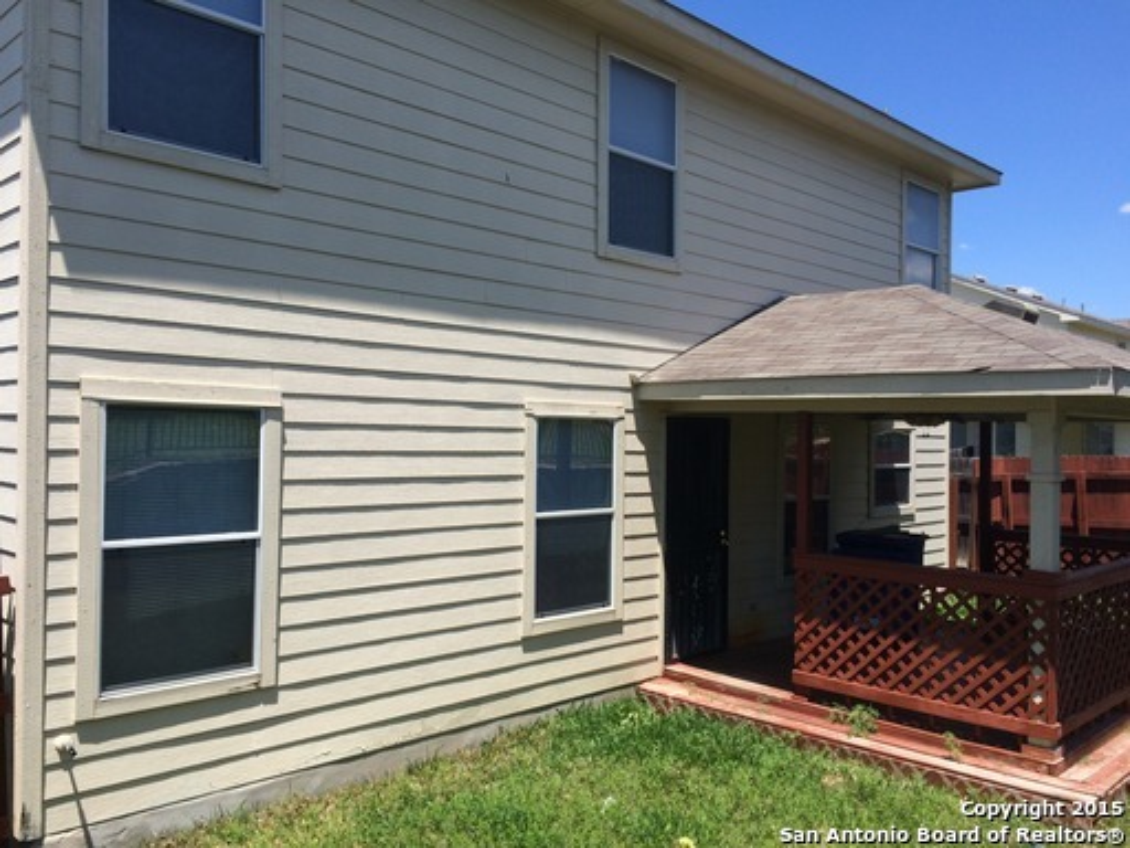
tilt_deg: +2.3
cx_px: 565
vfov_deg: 48.2
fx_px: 947
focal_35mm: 29
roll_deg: -2.1
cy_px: 424
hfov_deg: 61.7
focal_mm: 4.15
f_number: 2.2
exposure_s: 1/1580
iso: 32
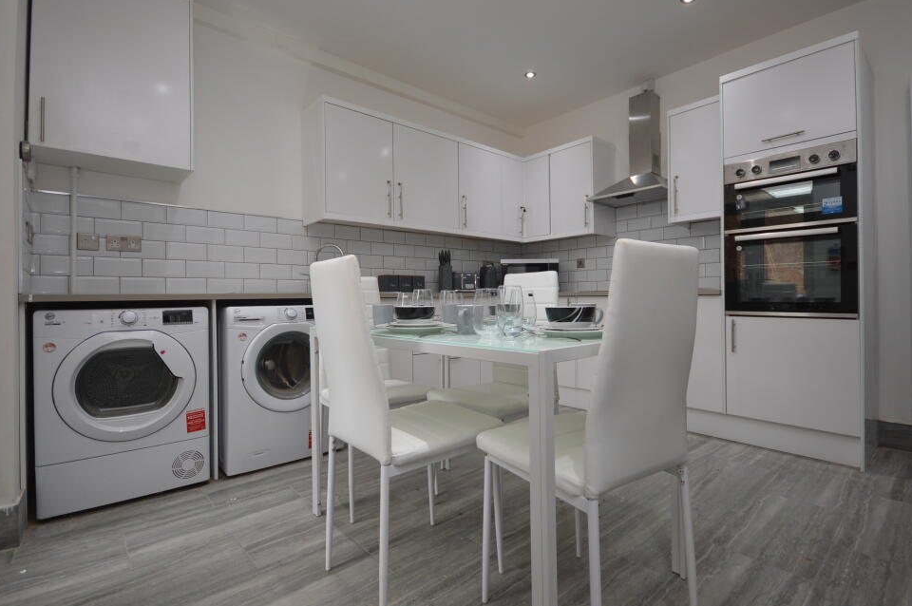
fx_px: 405
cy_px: 290
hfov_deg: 96.7
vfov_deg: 73.6
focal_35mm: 16
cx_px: 476
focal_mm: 10
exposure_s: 1/60
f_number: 4
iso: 450
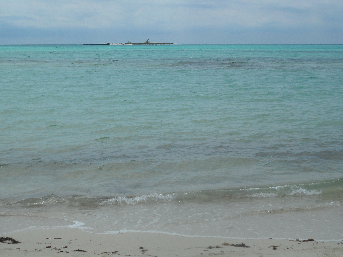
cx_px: 148
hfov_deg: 28.1
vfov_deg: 21.2
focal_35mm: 69
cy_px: 88
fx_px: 684
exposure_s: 1/250
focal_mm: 7.8
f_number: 11.3
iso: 80
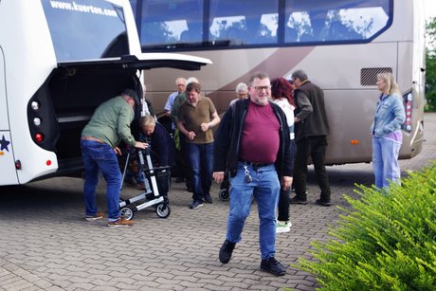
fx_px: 545
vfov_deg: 29.9
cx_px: 218
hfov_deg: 43.6
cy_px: 146
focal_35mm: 45
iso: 100
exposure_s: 1/80
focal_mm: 30
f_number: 8
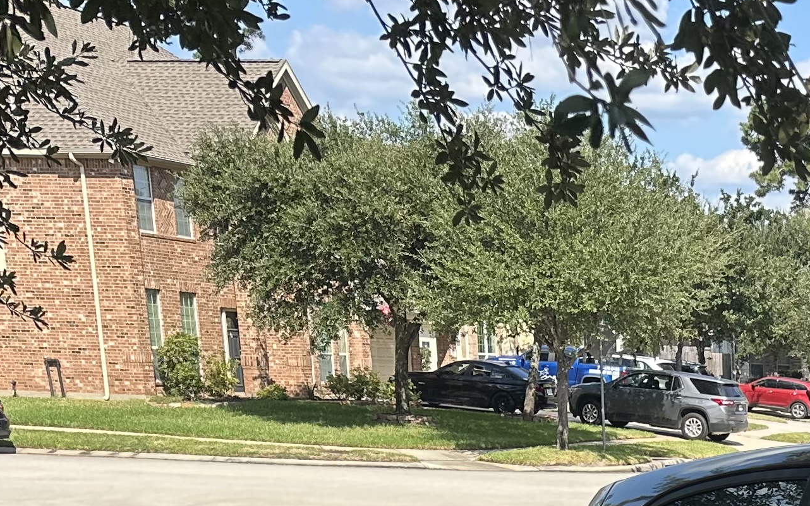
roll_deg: -1.7
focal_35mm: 80
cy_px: 931
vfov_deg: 14.3
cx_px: 1055
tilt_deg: -17.7
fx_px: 1766
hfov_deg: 23.0
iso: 80
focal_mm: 6.86
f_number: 1.78
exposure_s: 1/1289
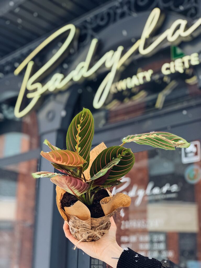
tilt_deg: +18.3
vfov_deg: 36.8
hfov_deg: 28.0
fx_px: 403
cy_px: 134
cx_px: 100
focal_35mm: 52
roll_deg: -1.3
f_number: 2.4
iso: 125
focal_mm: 6
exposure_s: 1/50
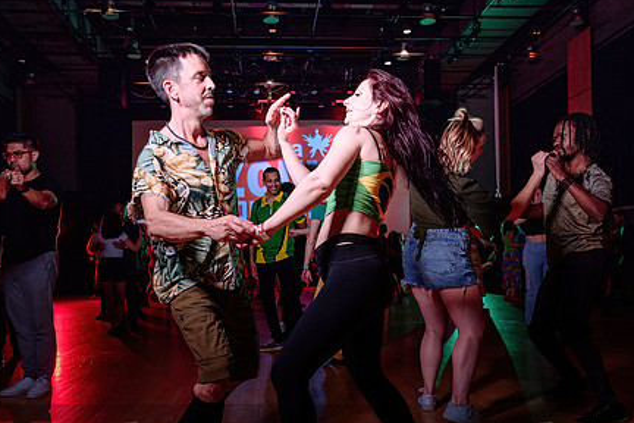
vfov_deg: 38.6
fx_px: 599
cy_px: 263
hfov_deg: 55.8
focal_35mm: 34
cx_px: 321
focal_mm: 24
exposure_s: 1/60
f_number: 2.8
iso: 1000
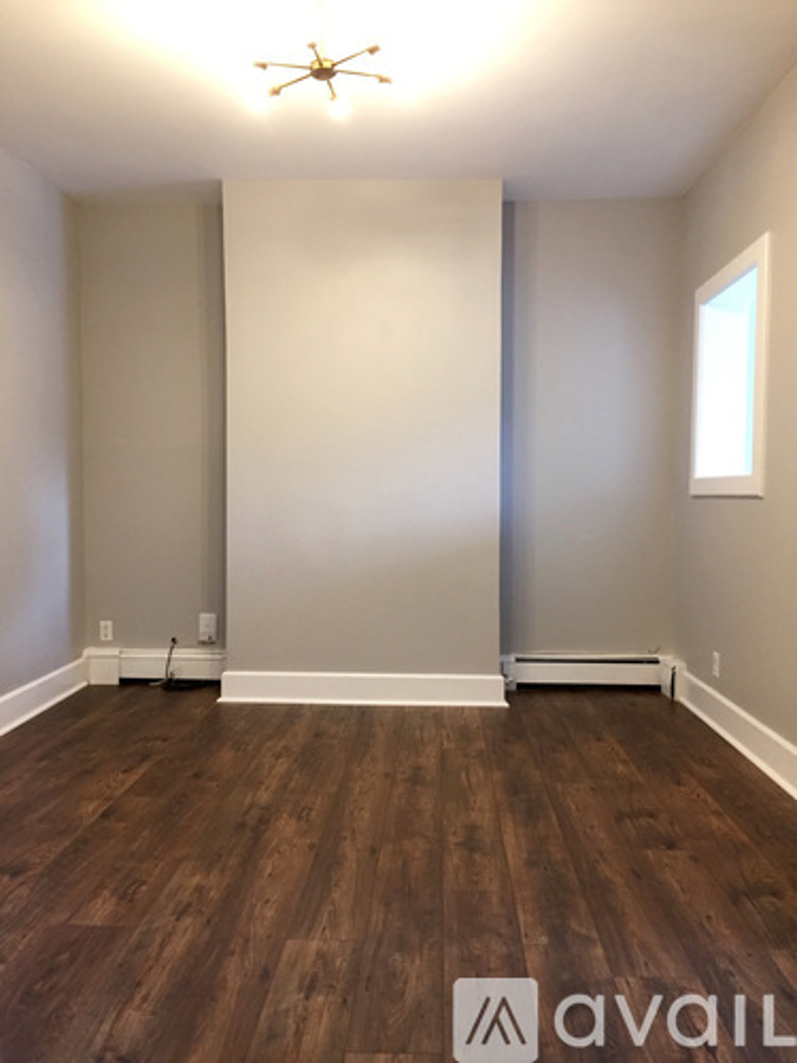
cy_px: 532
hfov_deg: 48.2
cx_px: 398
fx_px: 890
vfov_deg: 61.7
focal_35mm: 29
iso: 200
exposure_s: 1/30
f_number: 2.2
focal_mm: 4.15
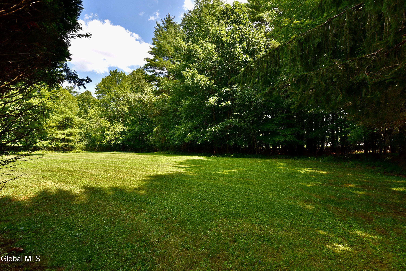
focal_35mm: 14
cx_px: 203
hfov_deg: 104.2
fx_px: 158
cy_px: 136
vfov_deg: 81.3
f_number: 10
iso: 800
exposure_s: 1/400
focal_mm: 14
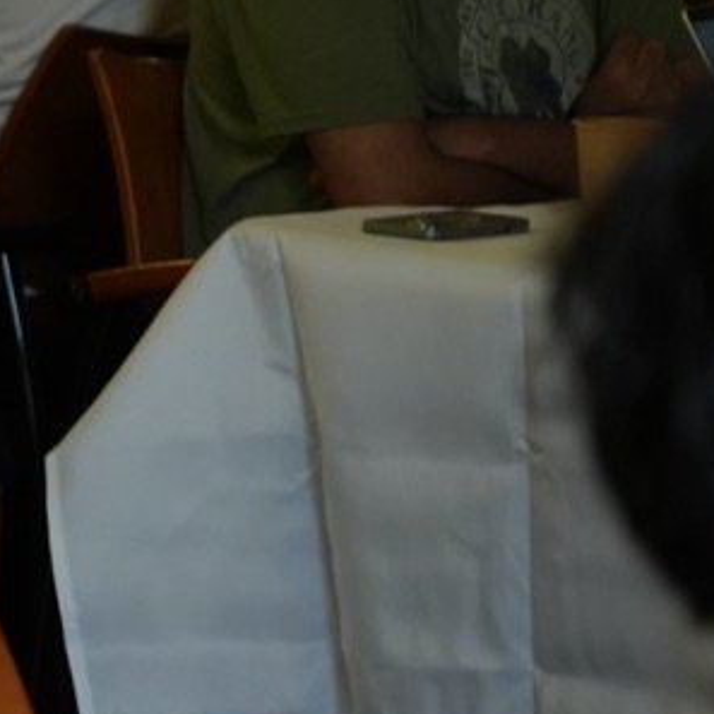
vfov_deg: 5.1
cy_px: -186
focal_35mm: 339
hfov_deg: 4.9
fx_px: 7914
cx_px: -1659
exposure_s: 1/50
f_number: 2.8
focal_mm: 59.2
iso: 640
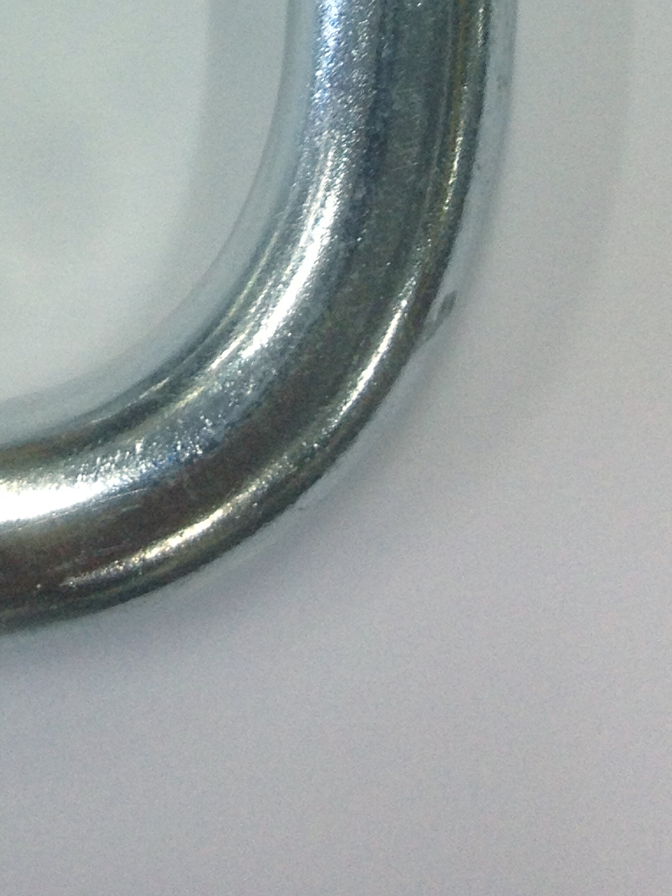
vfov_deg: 15.9
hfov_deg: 12.9
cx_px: -96
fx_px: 2899
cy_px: -520
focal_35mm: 112
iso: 50
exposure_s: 1/40
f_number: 2.4
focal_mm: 4.28
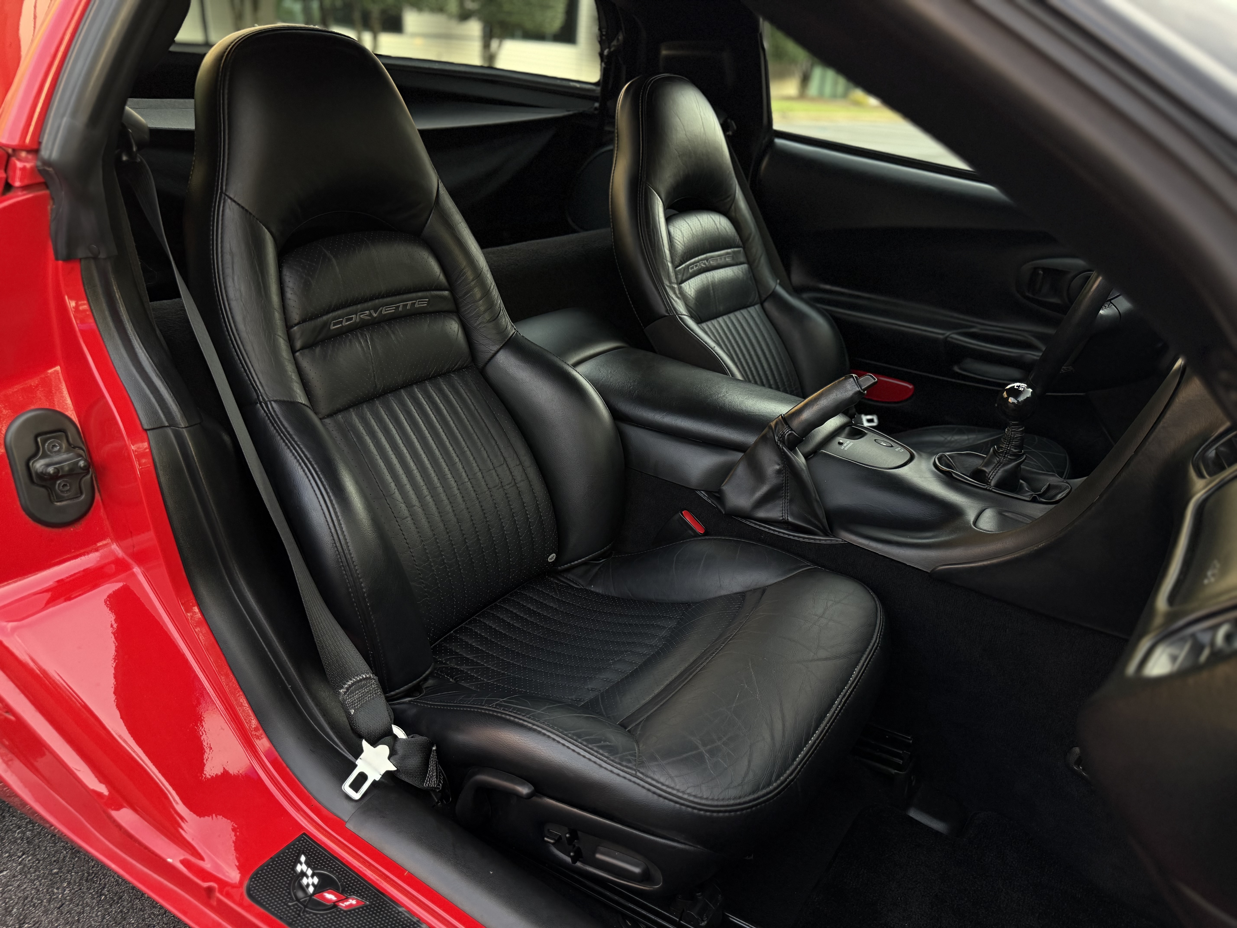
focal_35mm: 24
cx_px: 618
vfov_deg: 56.8
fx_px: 858
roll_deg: -2.6
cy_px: 464
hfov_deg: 71.6
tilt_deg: -23.1
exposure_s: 1/243
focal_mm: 6.76
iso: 200
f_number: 1.78
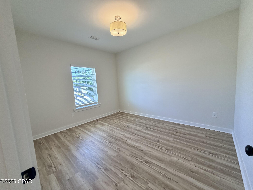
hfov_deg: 102.1
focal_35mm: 14
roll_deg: +3.7
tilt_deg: -6.5
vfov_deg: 85.7
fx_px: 102
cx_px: 126
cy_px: 95
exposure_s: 1/120
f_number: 2.2
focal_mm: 2.22
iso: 200
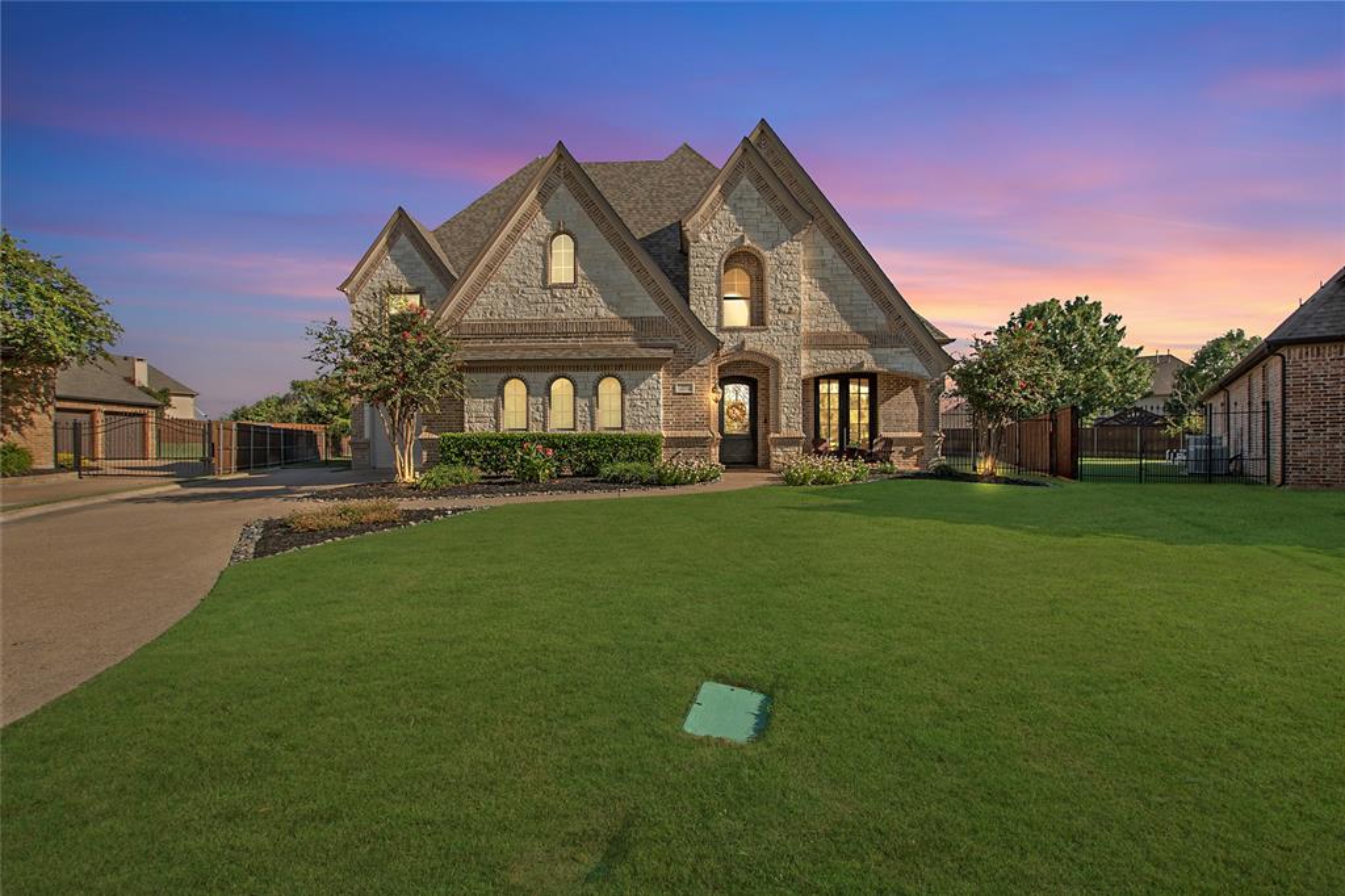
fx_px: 560
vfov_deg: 77.3
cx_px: 672
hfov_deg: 100.4
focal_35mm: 15
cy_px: 448
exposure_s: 1/1600
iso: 100
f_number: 5.6
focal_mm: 10
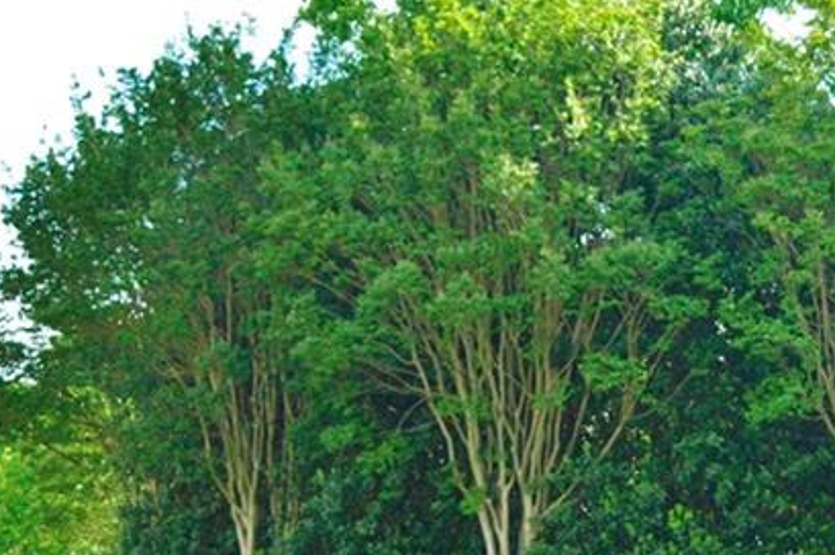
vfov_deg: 13.0
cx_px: 951
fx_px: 2410
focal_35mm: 104
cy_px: 550
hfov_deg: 18.8
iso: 200
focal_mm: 20
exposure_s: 1/80
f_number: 7.1
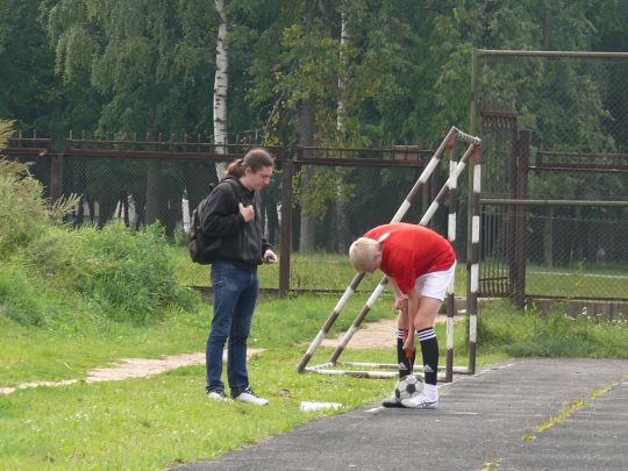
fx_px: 5551
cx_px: 314
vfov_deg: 4.9
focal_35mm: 306
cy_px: 236
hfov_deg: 6.5
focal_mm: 36.3
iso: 100
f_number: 4
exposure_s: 1/200
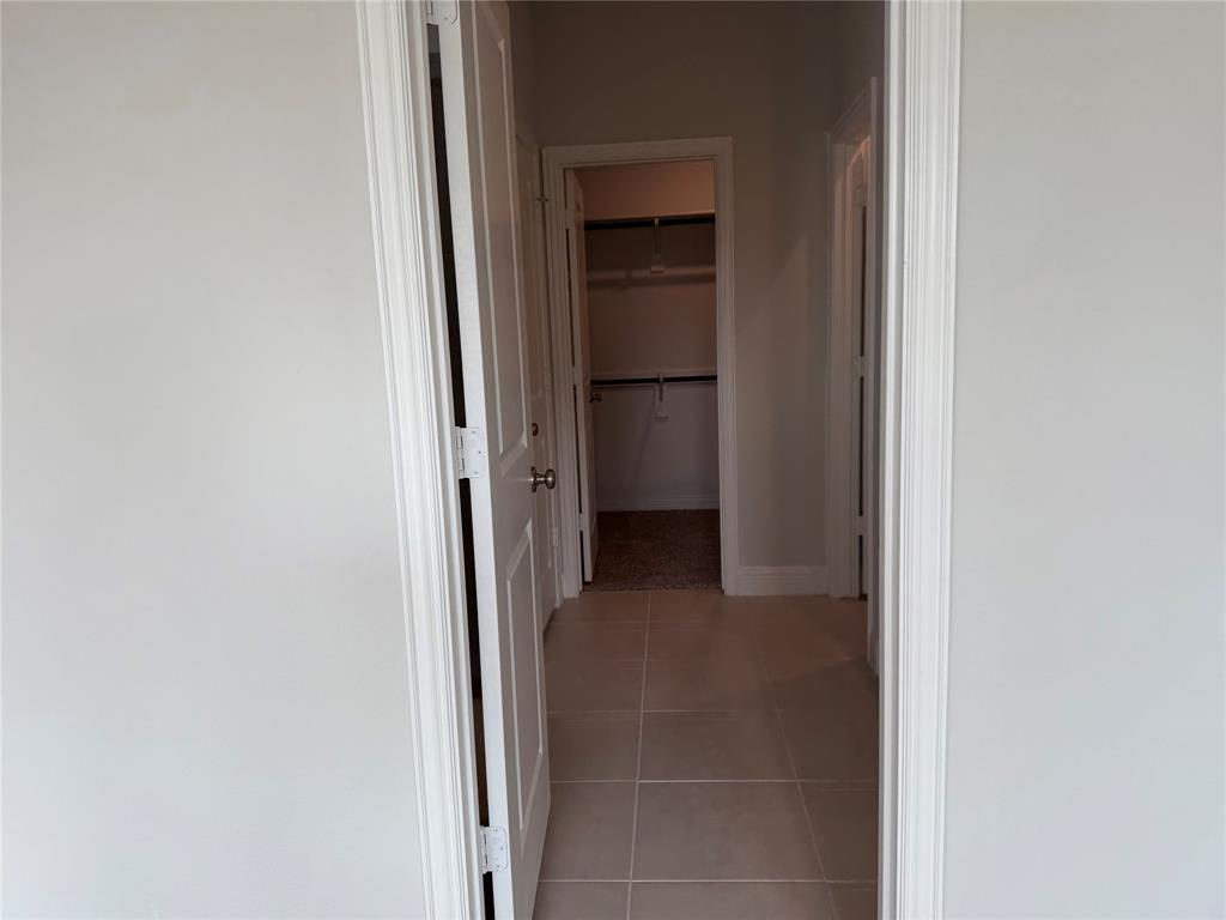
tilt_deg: -6.2
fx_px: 850
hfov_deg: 71.6
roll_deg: +0.1
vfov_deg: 56.8
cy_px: 460
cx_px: 613
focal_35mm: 24
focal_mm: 6.76
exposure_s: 1/302
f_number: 1.78
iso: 80
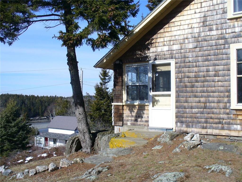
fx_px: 259
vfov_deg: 38.7
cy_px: 91
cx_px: 121
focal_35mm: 37
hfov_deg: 50.1
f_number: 5.6
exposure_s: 1/400
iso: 80
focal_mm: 6.1
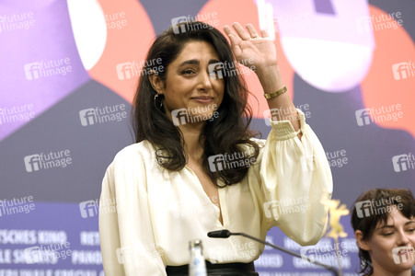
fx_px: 1152
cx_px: 208
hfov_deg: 20.4
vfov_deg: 13.7
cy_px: 138
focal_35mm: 100
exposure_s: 1/400
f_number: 3.2
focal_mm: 100
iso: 1000
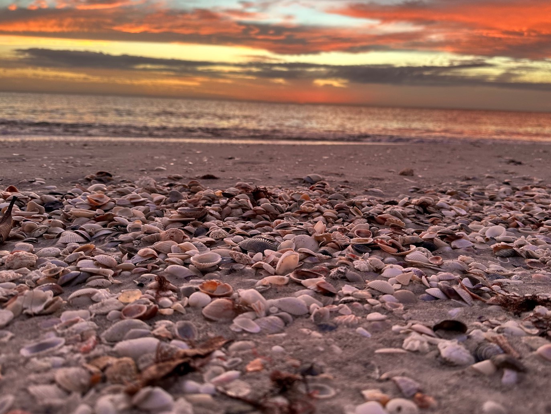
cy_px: 195
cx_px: 302
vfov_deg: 49.7
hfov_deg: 63.3
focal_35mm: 28
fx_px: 446
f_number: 1.78
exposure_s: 1/121
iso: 100
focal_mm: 6.86
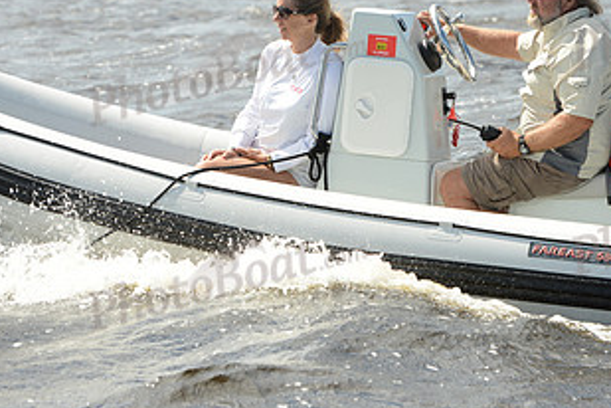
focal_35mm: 229
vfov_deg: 6.0
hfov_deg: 9.0
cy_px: 150
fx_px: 3886
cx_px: 471
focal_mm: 122
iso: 250
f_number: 7.1
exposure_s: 1/1000
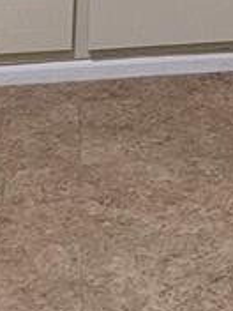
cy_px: -399
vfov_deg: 10.9
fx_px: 1409
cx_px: 417
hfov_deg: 9.0
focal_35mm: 157
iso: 400
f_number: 1.8
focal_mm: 5.4
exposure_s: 1/120
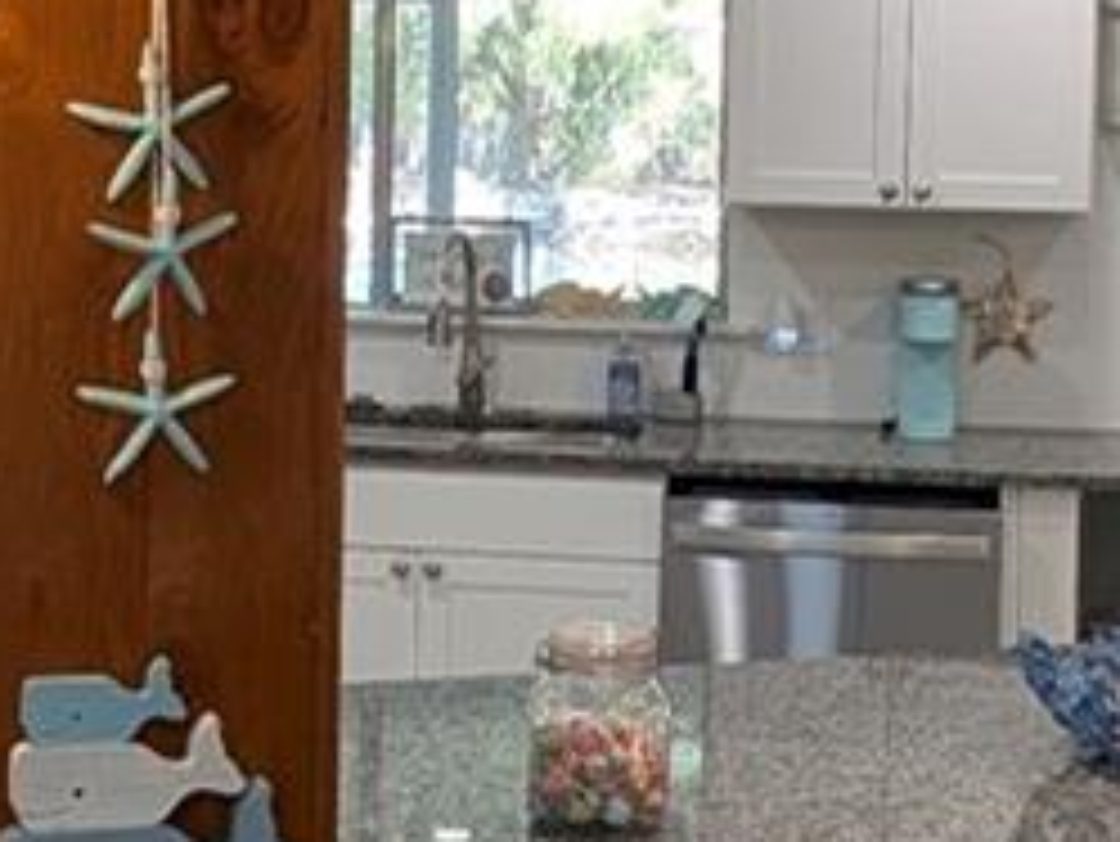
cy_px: 212
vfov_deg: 19.0
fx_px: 2493
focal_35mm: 77
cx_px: 391
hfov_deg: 25.2
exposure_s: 1/40
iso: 49
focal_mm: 2.23
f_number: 1.95
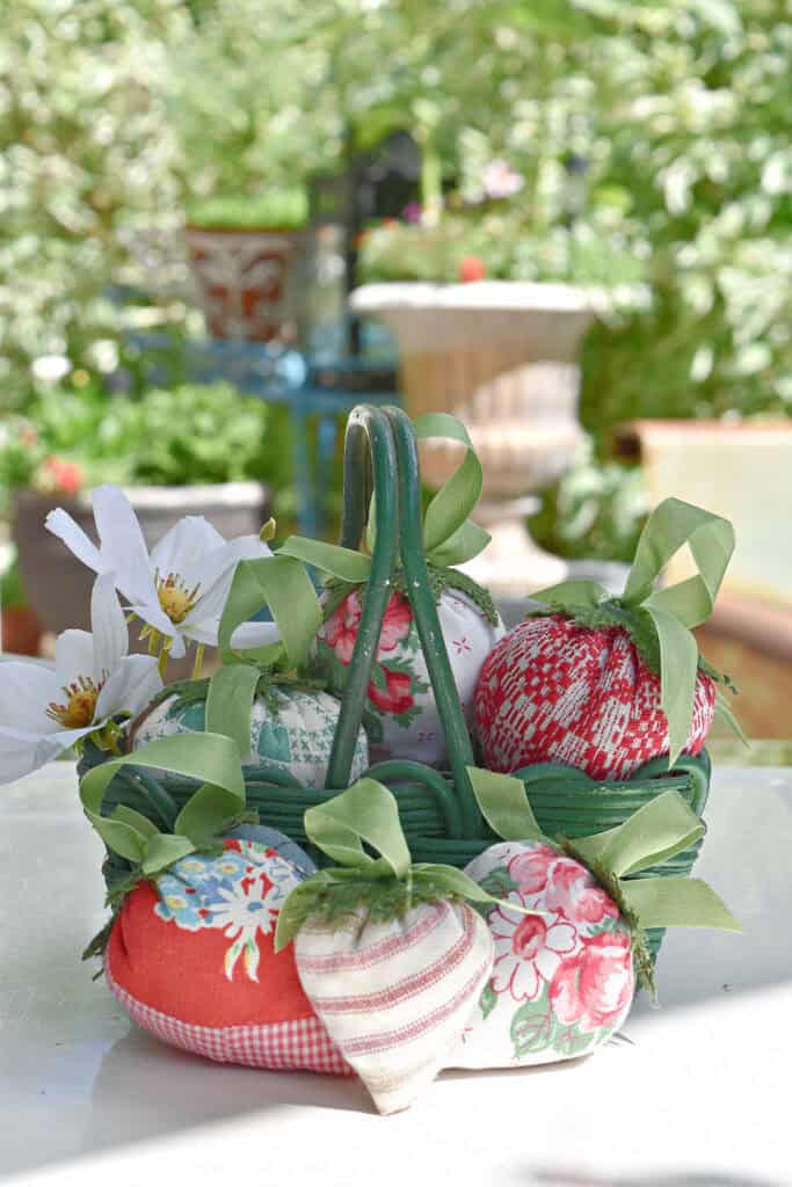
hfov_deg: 16.6
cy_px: 594
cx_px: 396
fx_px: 2721
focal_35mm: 82
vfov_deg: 24.6
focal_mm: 55
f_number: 9
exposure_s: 1/320
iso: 200
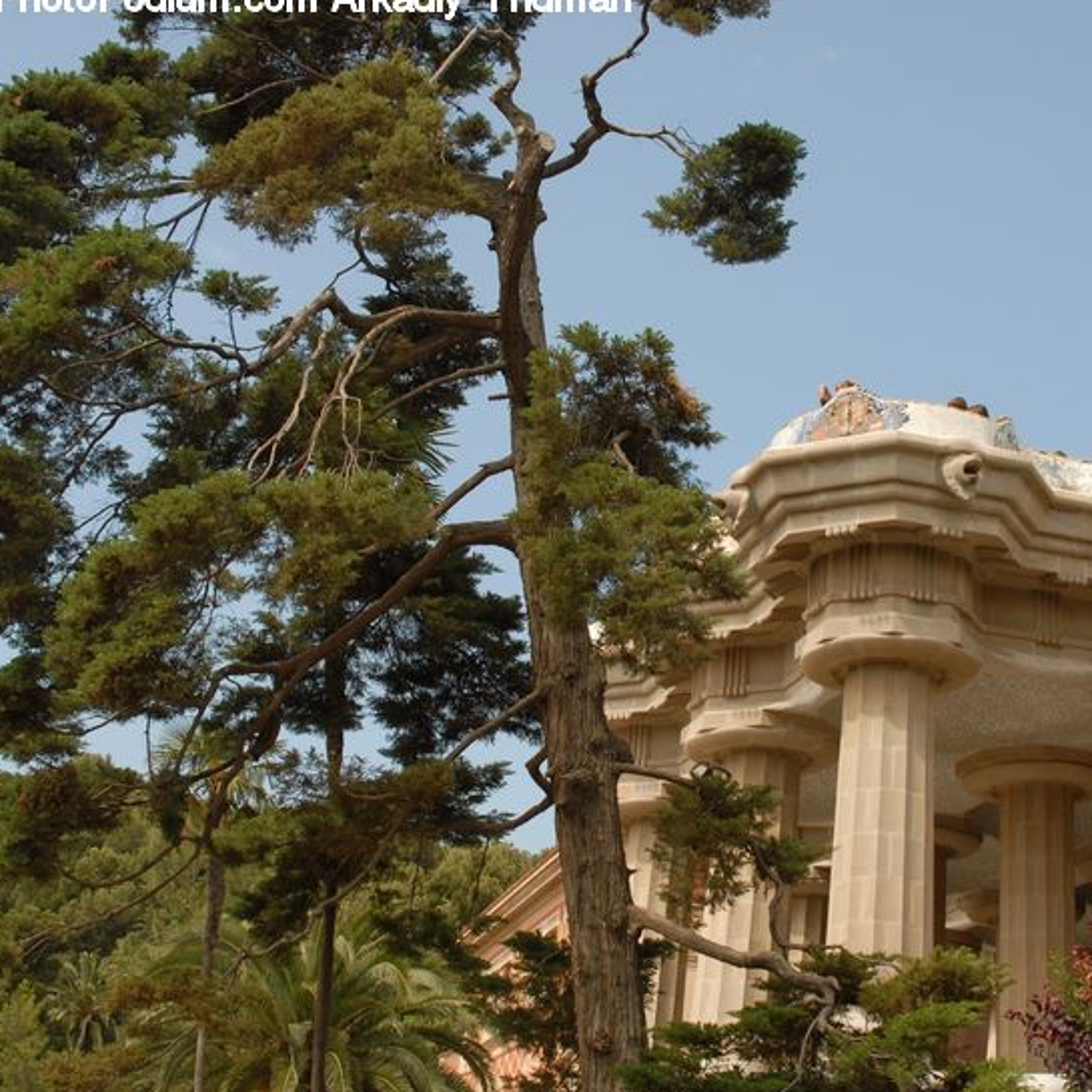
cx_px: 711
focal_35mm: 59
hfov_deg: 28.9
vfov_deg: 29.1
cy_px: 553
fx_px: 2106
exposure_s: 1/400
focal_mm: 28
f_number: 5.6
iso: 160
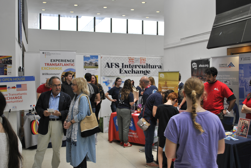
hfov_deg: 49.5
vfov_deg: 34.3
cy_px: 84
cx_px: 126
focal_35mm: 39
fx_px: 272
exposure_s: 1/30
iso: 100
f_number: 5
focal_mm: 26
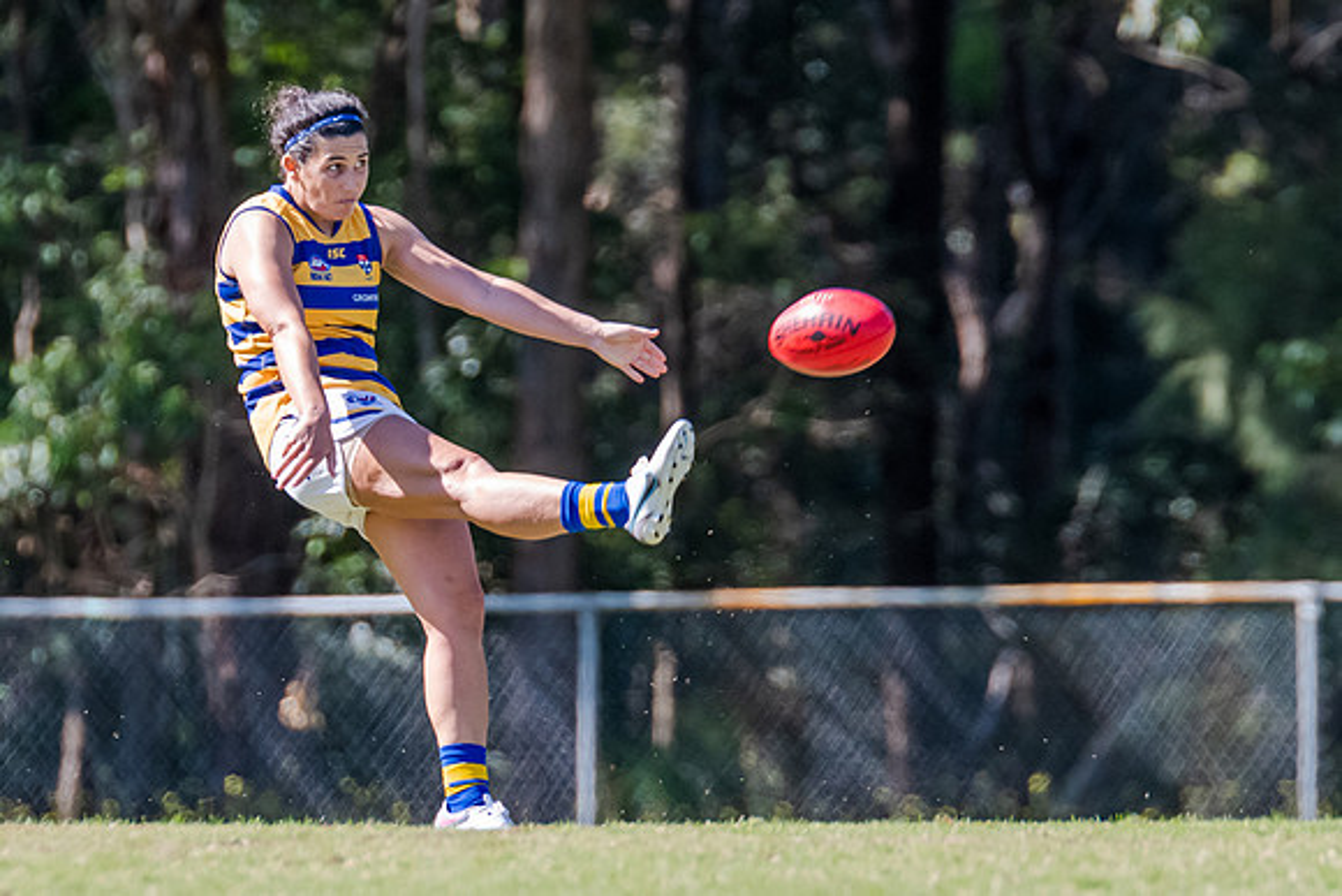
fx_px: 35312
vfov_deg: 1.5
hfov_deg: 2.2
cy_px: 300
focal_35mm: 947
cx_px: 378
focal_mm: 420
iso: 800
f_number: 5
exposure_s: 1/1600
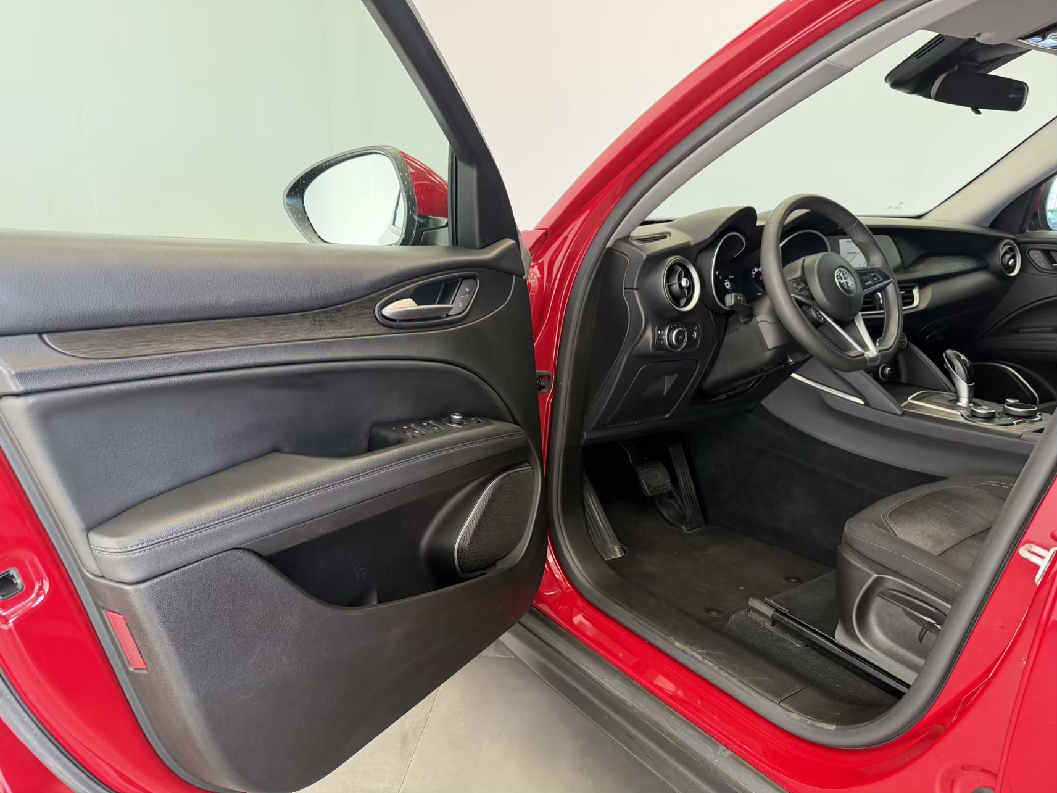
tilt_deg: -14.4
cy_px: 396
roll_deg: +0.1
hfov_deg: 71.6
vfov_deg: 56.8
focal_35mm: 24
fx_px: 733
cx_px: 528
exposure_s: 1/123
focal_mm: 6.76
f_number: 1.78
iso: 200
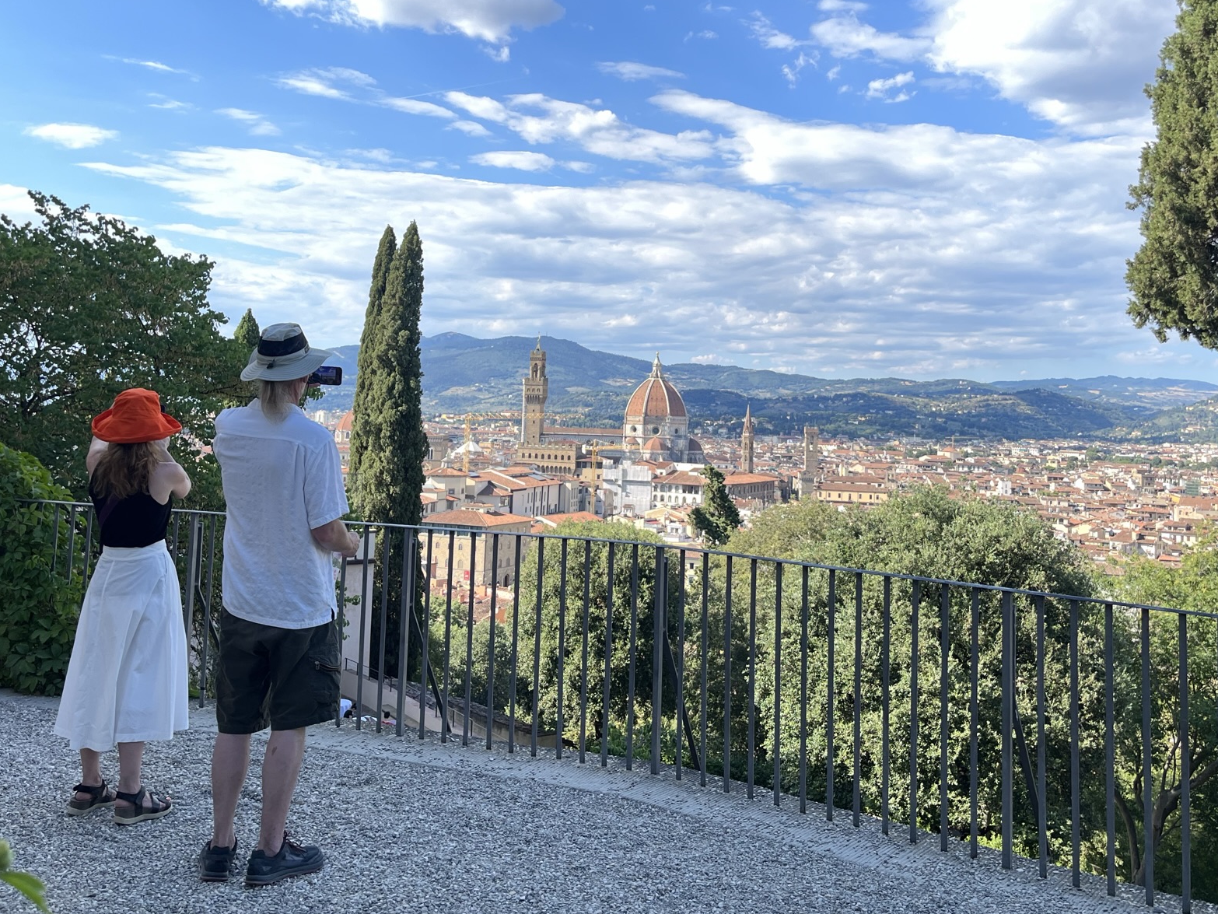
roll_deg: -1.3
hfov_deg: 53.9
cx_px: 644
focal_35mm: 34
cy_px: 331
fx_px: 1197
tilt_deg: +4.5
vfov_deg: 41.4
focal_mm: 5.1
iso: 50
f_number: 1.6
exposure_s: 1/461
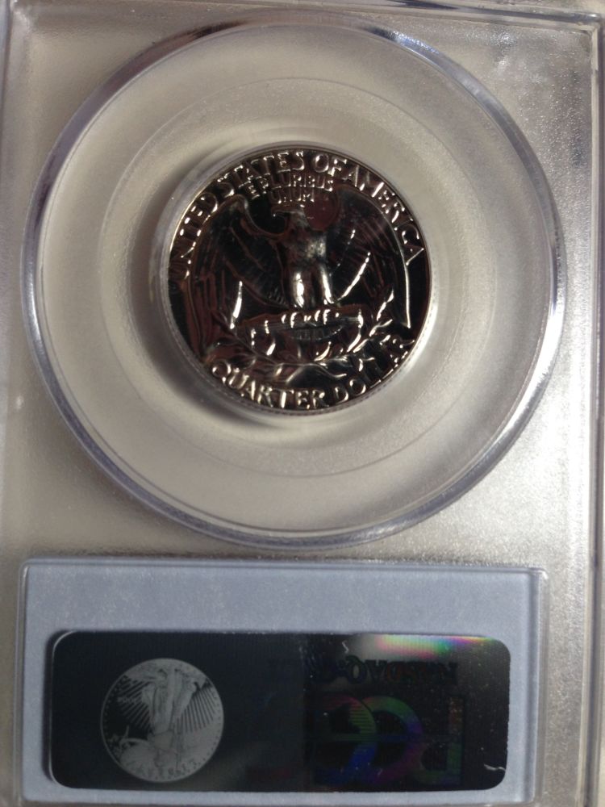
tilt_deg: -83.3
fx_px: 769
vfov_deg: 55.4
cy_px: 404
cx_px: 302
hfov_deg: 42.9
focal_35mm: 33
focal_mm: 4.12
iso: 64
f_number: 2.4
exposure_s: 1/120
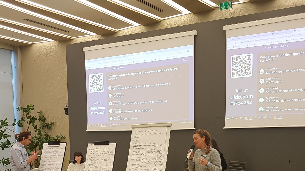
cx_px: 168
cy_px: 164
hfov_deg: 45.4
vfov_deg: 25.4
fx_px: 364
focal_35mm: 45
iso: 64
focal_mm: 4.32
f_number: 2.4
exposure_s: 1/100
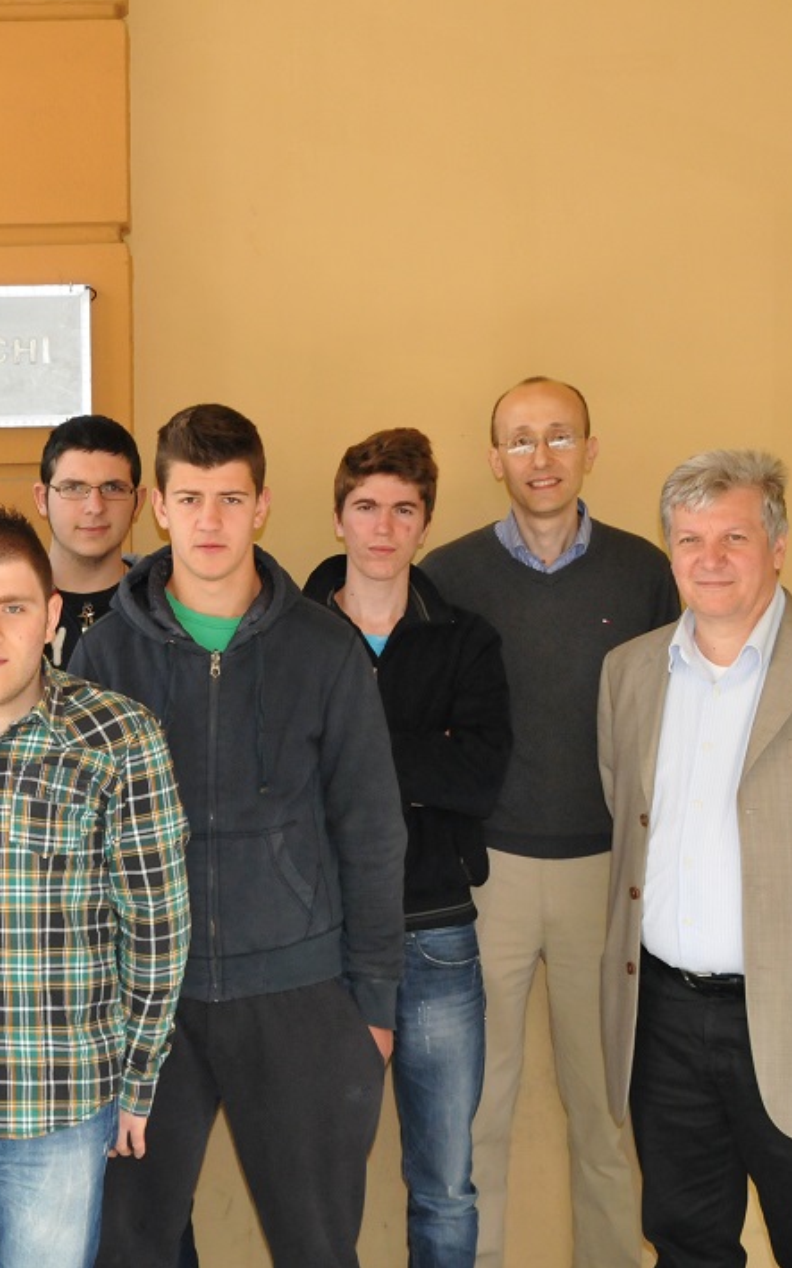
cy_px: 635
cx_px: 59
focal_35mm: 60
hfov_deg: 21.1
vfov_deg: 34.0
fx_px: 2073
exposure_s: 1/200
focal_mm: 26
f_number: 9
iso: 1250
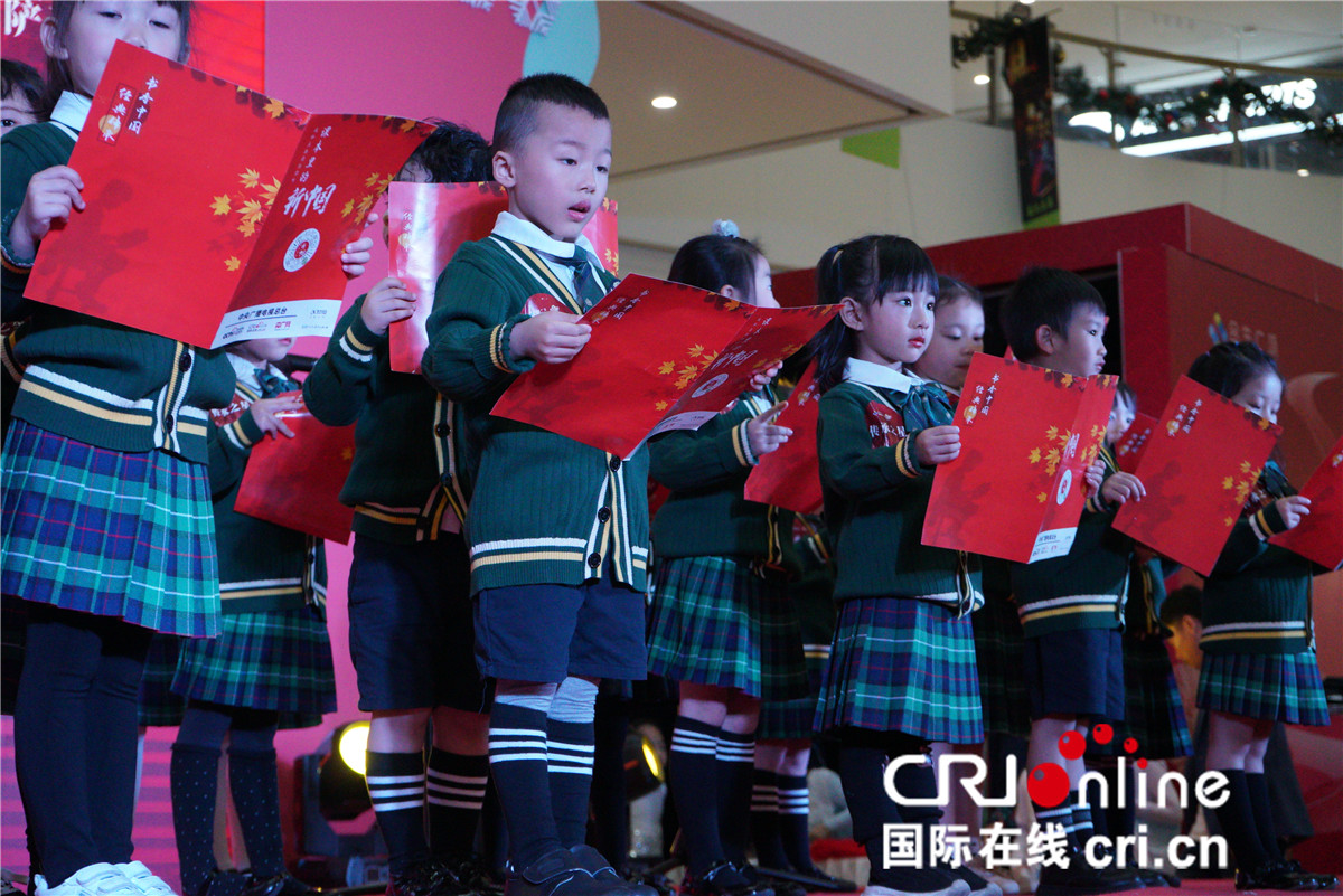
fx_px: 2612
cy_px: 448
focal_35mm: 70
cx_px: 672
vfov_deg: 19.5
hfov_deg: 28.8
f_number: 7.1
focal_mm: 70
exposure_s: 1/640
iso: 6400
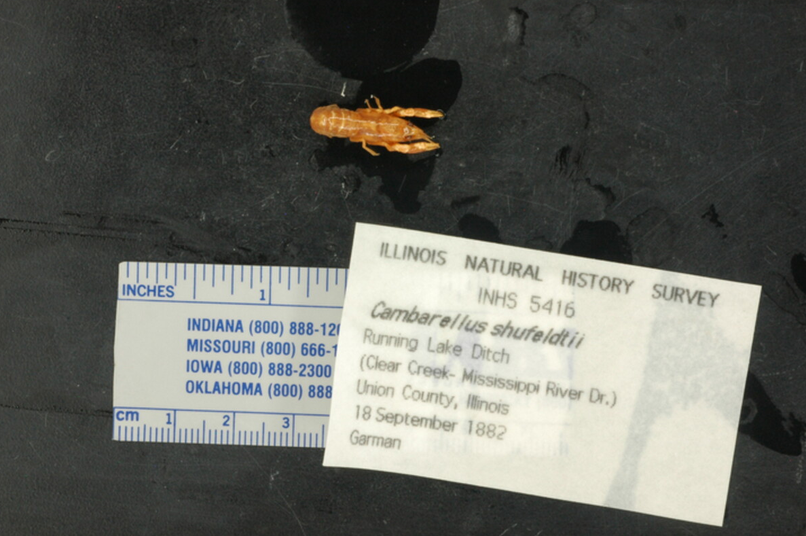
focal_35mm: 91
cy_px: 266
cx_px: 401
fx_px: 2035
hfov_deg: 22.4
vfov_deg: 15.0
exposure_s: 1/1.3
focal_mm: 60
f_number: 32
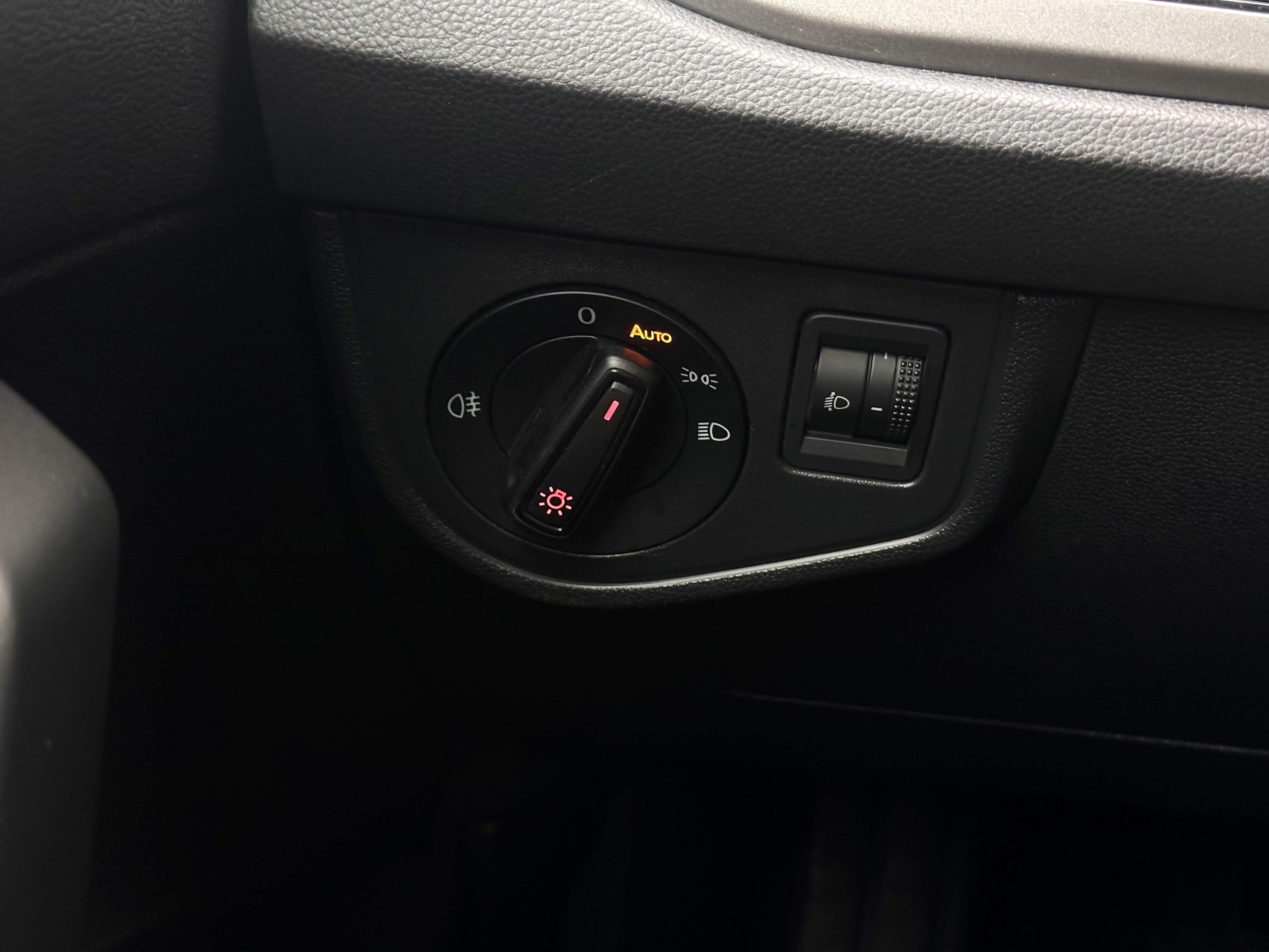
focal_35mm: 48
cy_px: 476
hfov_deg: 39.7
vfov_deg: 30.3
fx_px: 1760
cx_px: 634
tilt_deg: -23.0
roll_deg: -3.2
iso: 500
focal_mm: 6.86
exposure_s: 1/31
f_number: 1.78
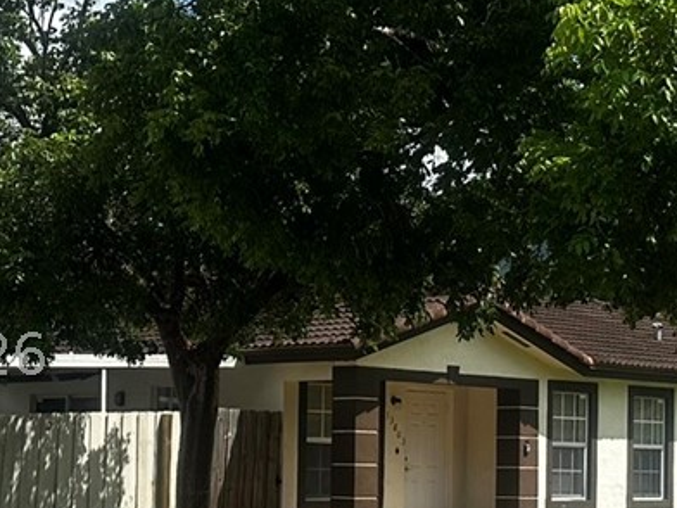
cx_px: 577
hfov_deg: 19.7
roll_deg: -0.8
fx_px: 1917
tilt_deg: +3.6
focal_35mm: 98
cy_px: 354
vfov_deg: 15.1
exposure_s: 1/5000
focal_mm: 6.86
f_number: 1.78
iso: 80
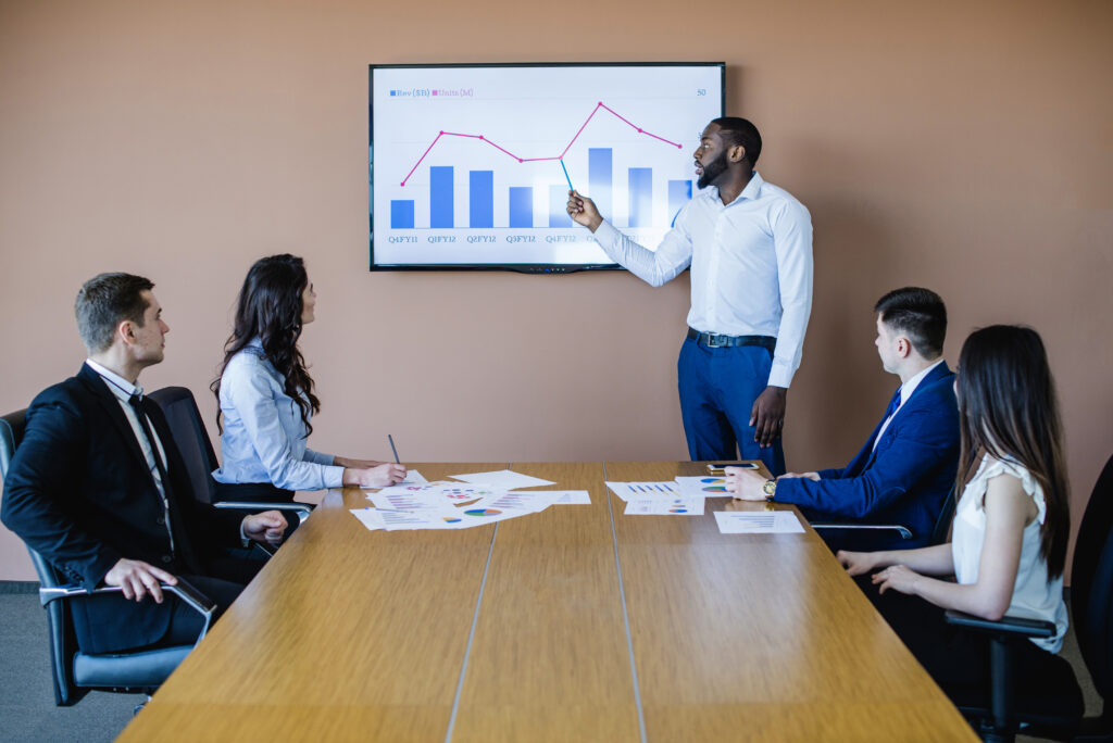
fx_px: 1547
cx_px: 556
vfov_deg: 27.0
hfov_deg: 39.6
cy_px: 372
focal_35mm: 50
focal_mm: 50
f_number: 3.2
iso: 500
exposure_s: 1/100
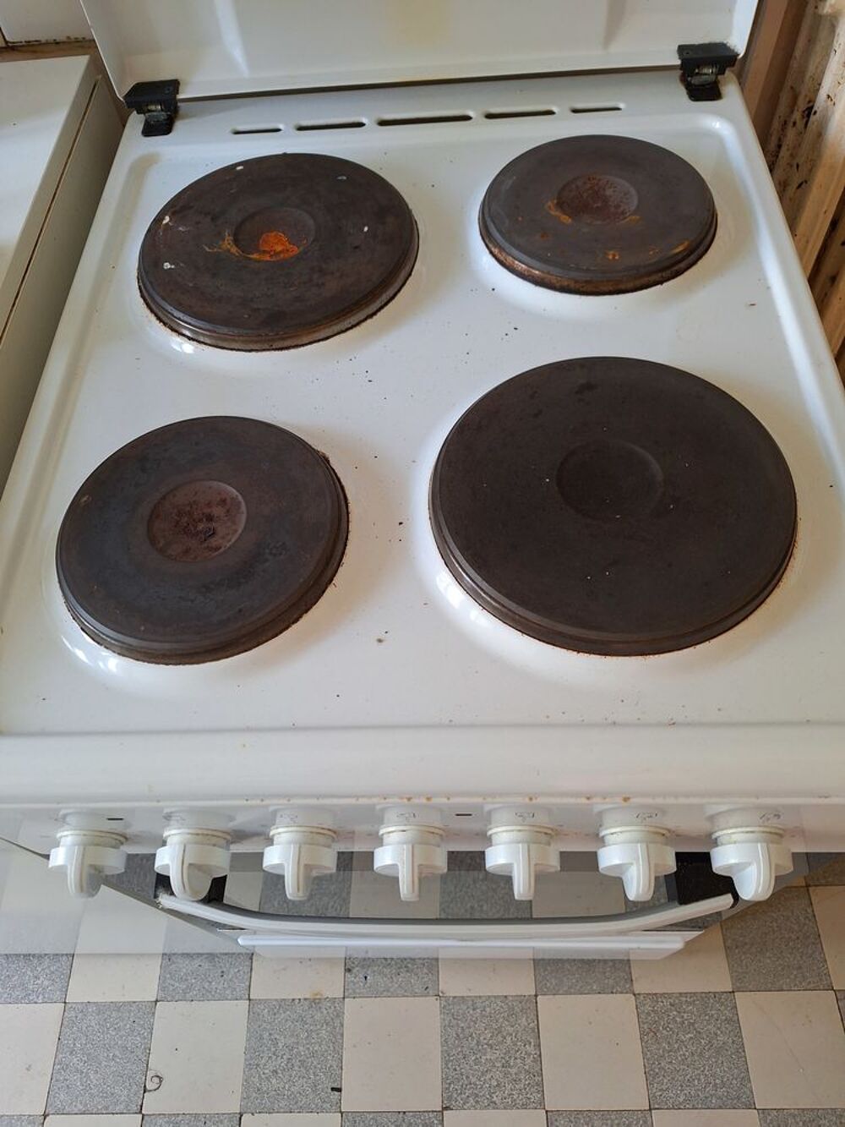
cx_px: 422
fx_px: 748
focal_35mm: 23
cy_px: 564
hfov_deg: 58.9
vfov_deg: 73.9
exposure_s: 1/50
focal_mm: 5.54
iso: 250
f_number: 1.8
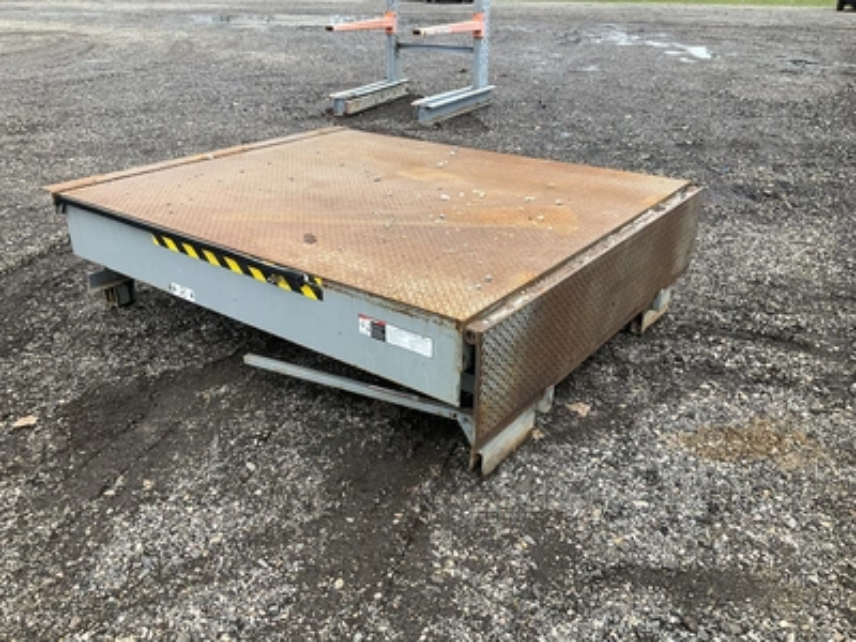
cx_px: 428
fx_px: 717
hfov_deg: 61.7
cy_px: 321
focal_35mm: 29
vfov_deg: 48.2
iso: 25
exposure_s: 1/362
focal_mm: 3
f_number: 1.8
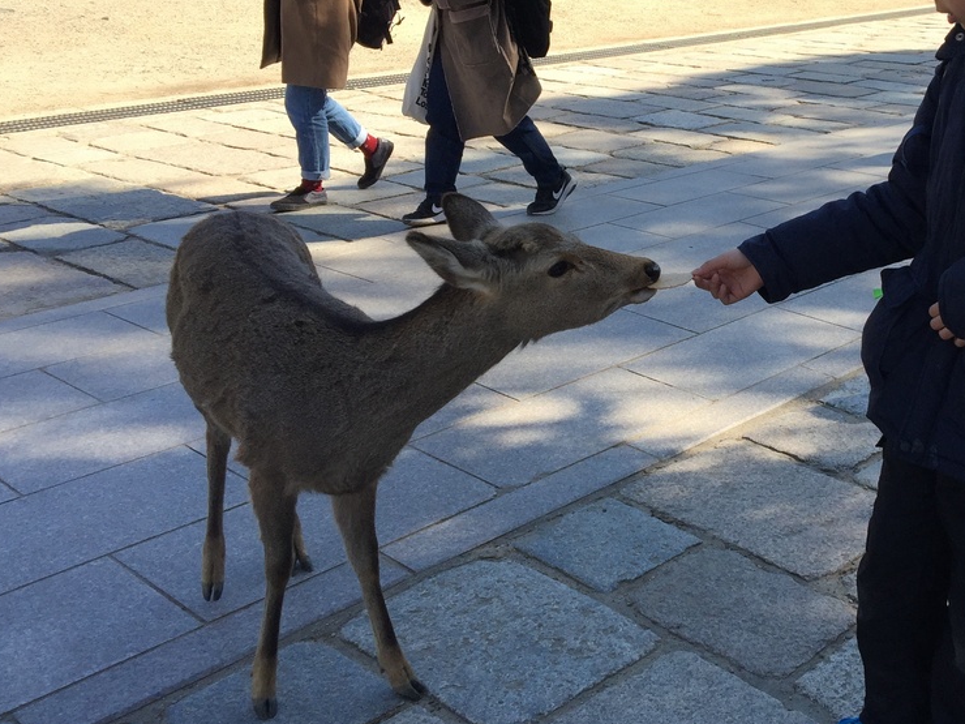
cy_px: 329
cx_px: 745
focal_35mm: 47
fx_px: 1310
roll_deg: -0.7
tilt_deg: -19.9
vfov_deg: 30.9
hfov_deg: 39.2
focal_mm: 4.15
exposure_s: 1/732
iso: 32
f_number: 2.2
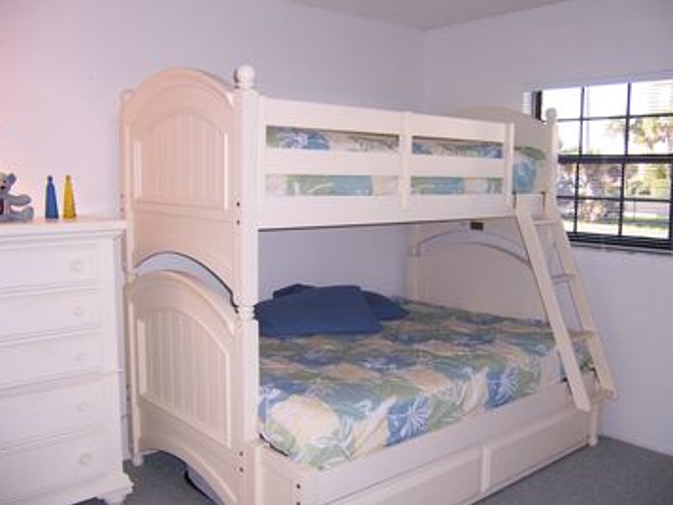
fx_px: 661
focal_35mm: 34
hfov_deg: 53.9
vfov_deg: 41.8
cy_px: 254
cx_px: 337
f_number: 2.8
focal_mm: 5.5
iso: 80
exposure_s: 1/60
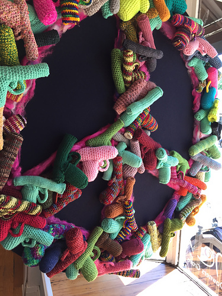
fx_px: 248
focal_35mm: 29
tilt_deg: -4.3
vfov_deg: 61.7
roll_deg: -1.9
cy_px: 148
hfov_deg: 48.2
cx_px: 111
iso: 32
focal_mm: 4.15
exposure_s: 1/120
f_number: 2.2
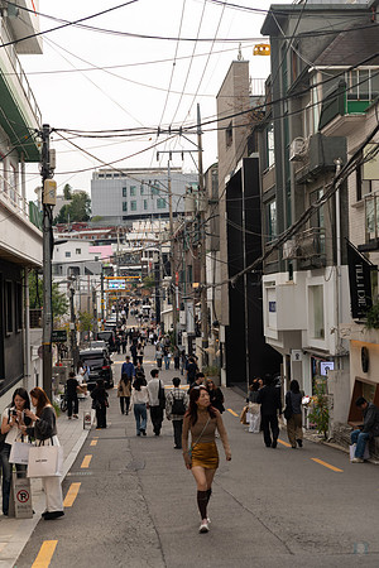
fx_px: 1026
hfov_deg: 20.9
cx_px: 190
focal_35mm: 65
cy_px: 284
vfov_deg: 31.0
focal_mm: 65
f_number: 3.5
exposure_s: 1/250
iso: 64
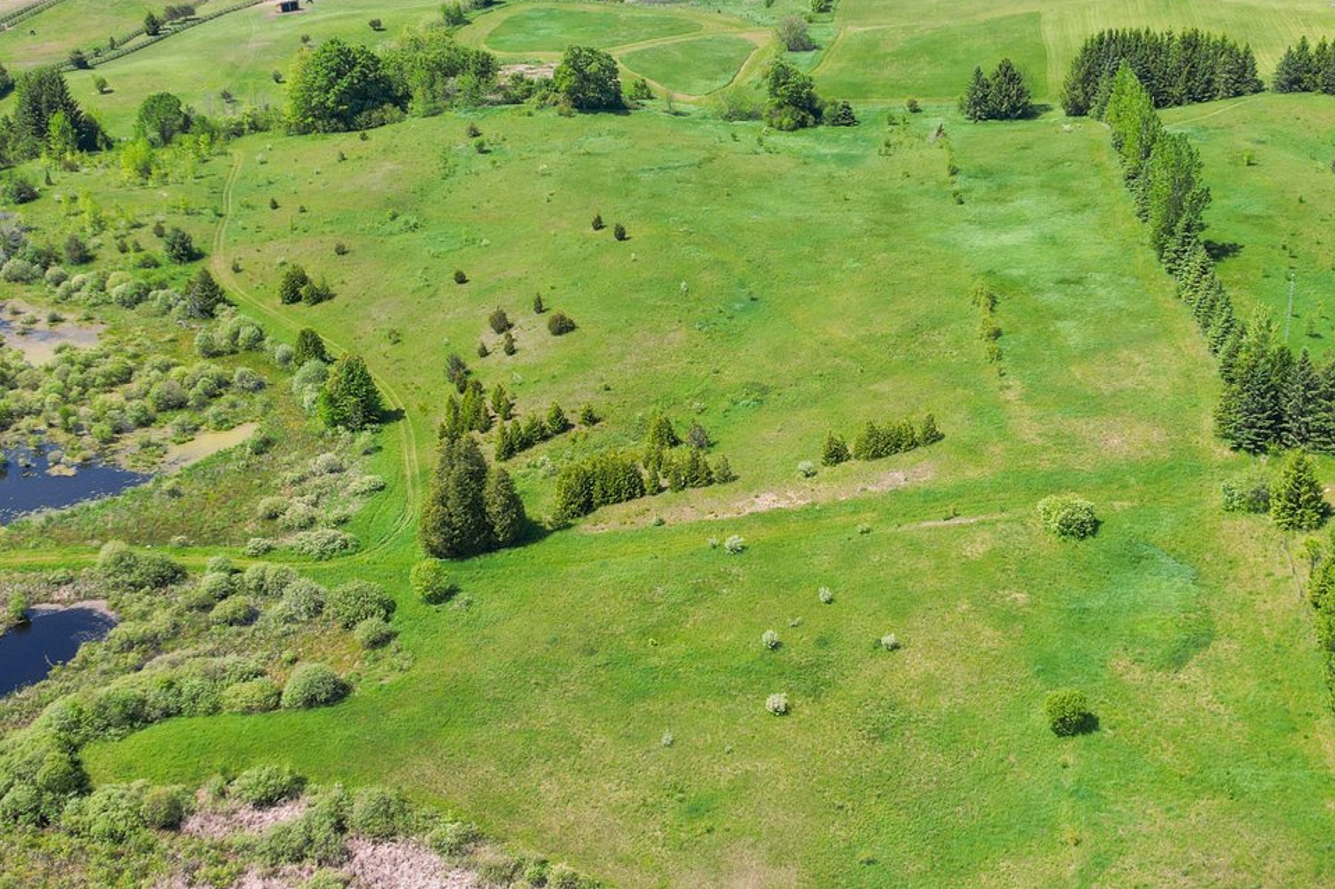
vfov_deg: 28.6
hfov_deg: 41.6
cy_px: 419
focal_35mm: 47
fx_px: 1743
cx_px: 832
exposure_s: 1/1500
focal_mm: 8.38
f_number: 2.8
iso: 100
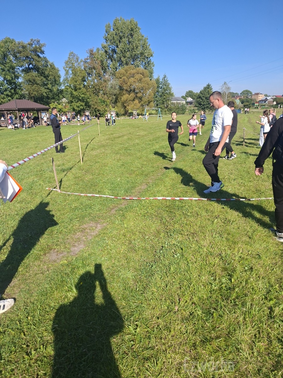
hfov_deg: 58.9
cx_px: 142
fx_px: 251
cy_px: 189
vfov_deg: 73.9
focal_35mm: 23
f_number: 1.8
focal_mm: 5.54
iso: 50
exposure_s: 1/1269
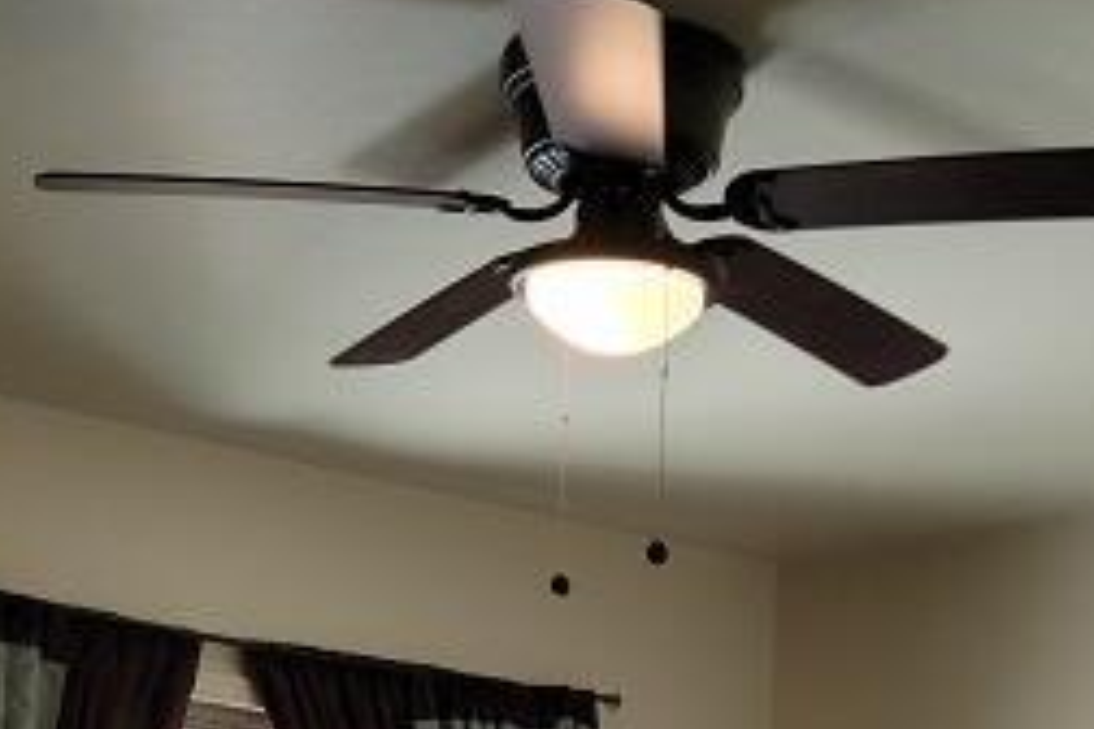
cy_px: 1367
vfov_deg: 15.5
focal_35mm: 74
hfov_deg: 27.3
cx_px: 603
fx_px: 2249
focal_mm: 5.9
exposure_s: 1/60
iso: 160
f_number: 2
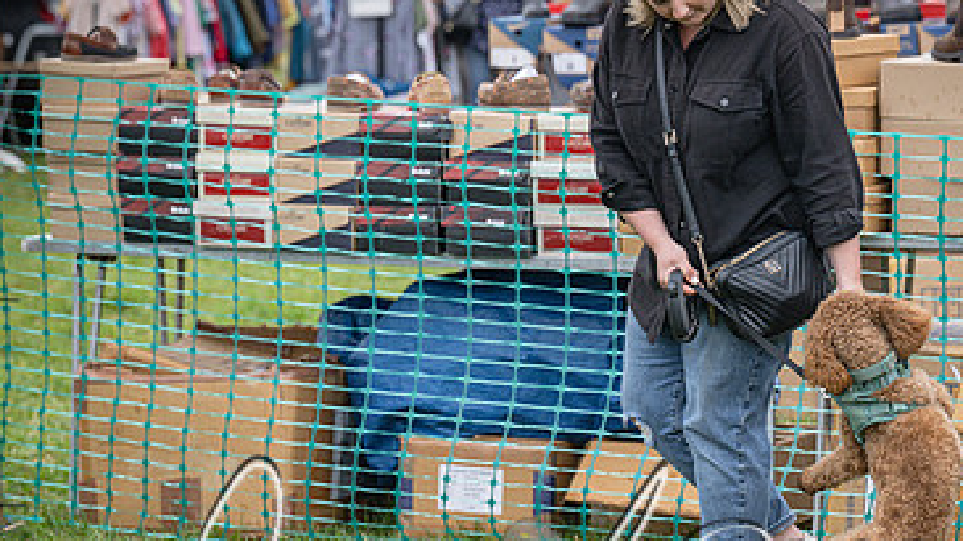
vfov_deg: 6.4
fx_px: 4850
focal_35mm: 190
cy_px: 478
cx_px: 669
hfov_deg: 11.3
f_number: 4
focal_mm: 98
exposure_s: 1/1600
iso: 400
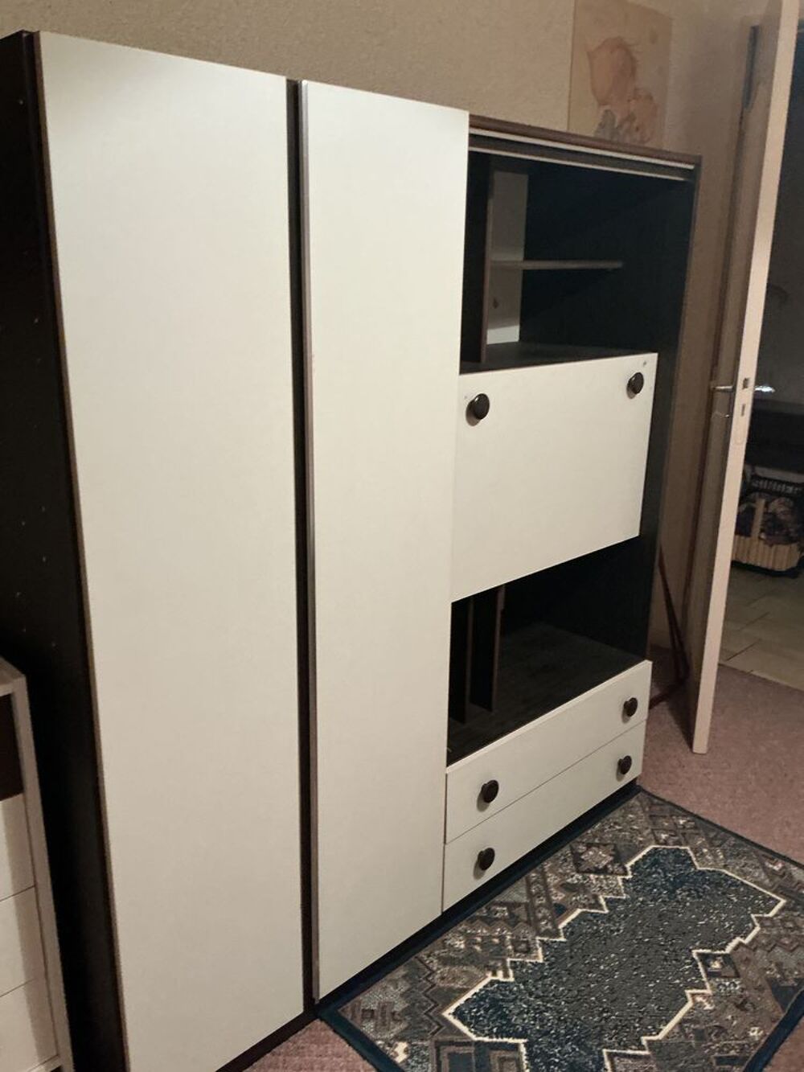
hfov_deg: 48.2
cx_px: 402
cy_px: 536
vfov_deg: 61.7
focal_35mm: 29
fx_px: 898
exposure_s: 1/40
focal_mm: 3
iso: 200
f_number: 1.8
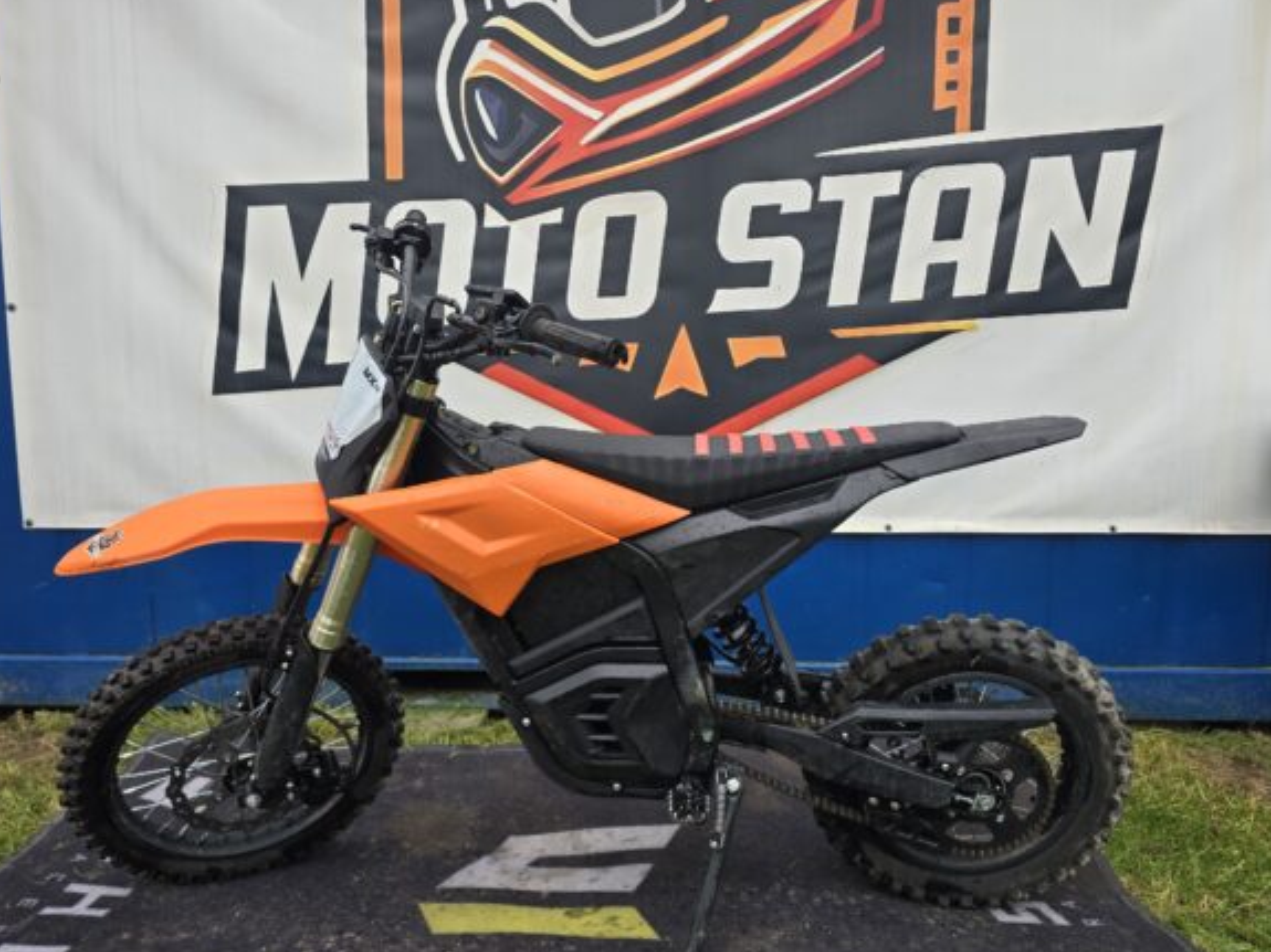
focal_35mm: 24
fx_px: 881
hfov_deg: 71.6
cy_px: 482
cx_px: 610
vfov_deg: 56.8
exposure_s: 1/180
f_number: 1.7
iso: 32
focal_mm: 6.3
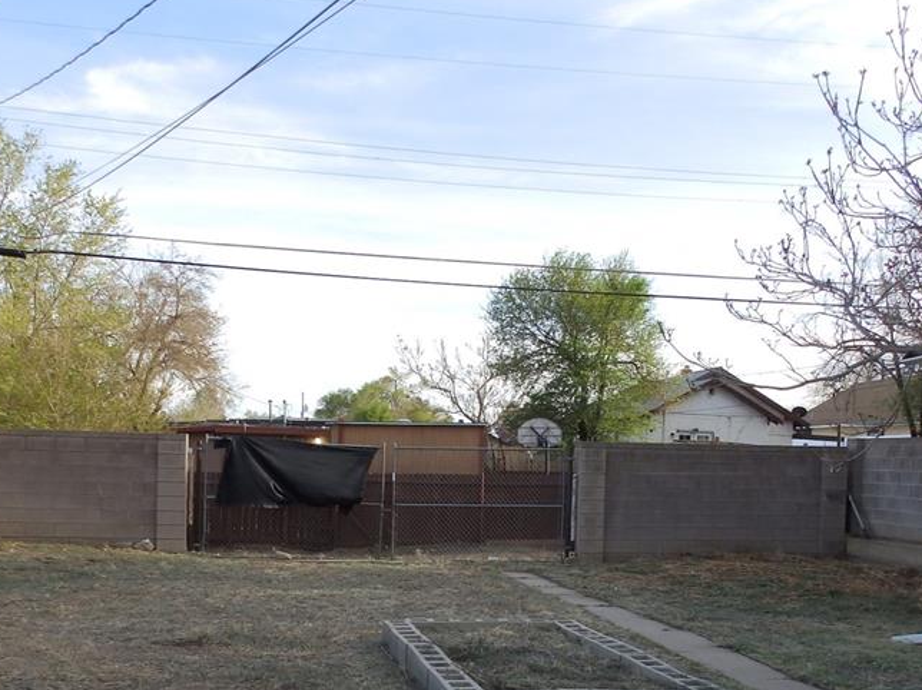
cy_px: 506
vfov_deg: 39.7
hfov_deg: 52.6
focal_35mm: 35
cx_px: 437
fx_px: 932
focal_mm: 4
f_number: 4.5
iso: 80
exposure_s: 1/200
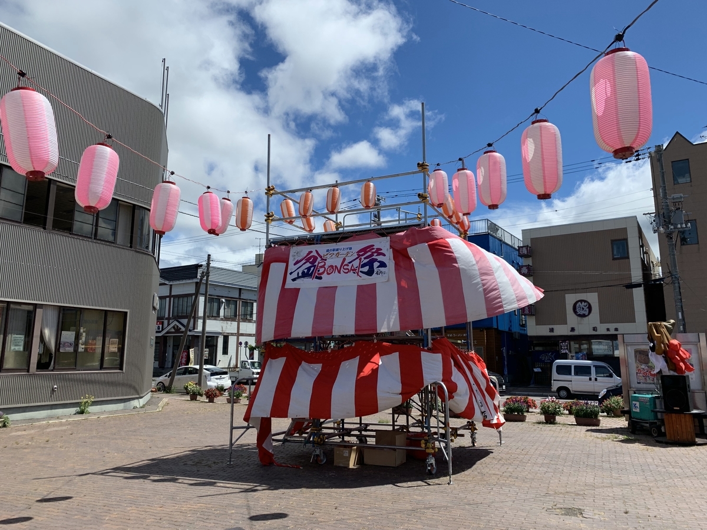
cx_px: 354
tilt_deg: +10.2
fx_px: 531
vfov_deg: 53.1
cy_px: 265
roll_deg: -1.3
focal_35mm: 26
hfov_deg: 67.3
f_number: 1.8
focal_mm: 4.25
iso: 25
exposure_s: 1/3185
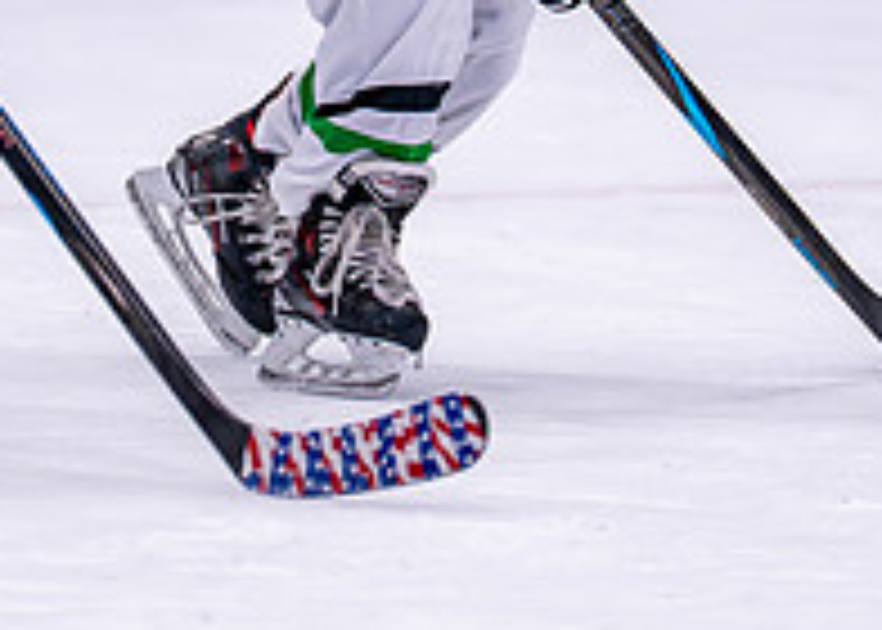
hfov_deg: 2.9
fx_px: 17710
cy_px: -189
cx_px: 235
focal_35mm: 707
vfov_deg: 2.0
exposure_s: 1/1250
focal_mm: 200
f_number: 2.8
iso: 2500
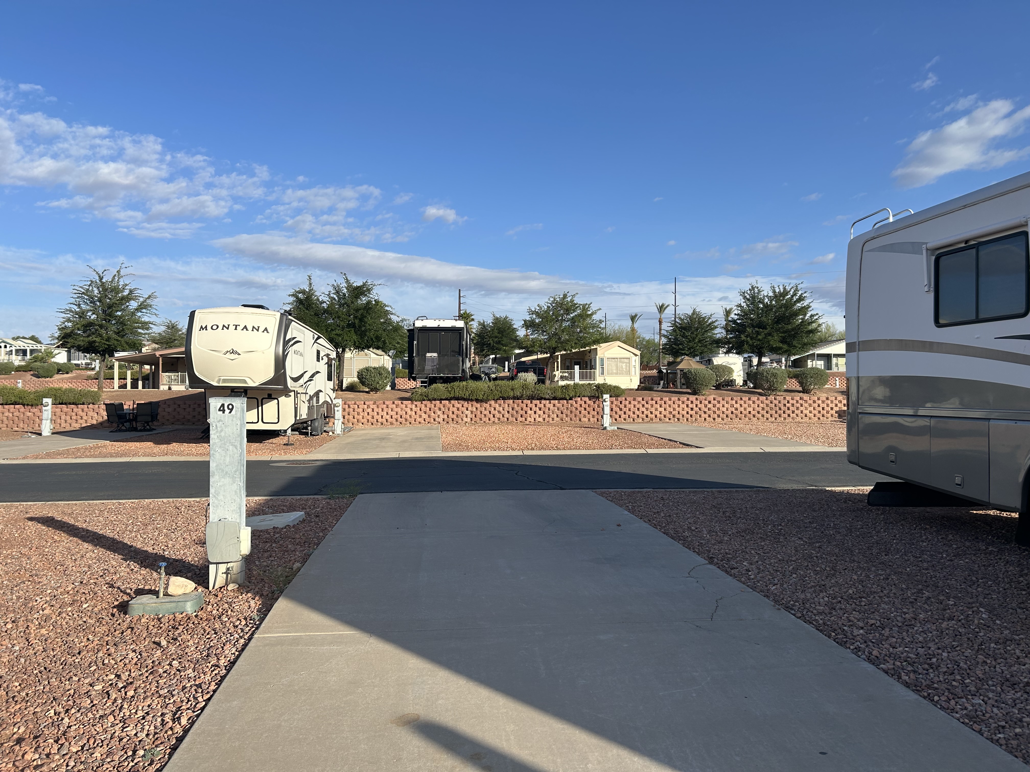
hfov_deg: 67.3
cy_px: 386
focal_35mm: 26
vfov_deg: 53.1
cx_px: 515
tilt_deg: +0.3
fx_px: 774
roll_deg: +0.1
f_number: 1.5
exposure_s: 1/3704
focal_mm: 5.7
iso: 50
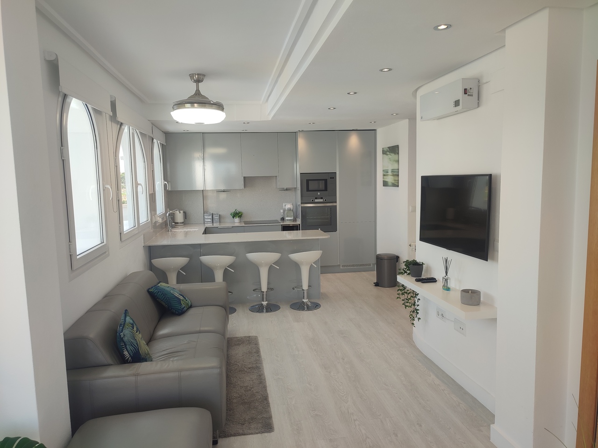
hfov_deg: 69.4
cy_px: 224
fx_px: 432
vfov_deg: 54.9
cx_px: 299
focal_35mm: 25
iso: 76
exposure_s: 1/100
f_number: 1.9
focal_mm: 6.04
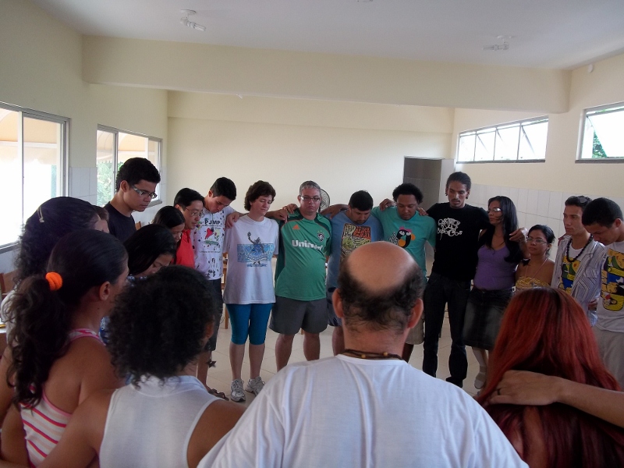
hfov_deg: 56.8
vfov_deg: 44.2
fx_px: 577
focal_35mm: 32
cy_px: 234
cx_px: 312
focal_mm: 5.7
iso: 80
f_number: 2.9
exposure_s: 1/50
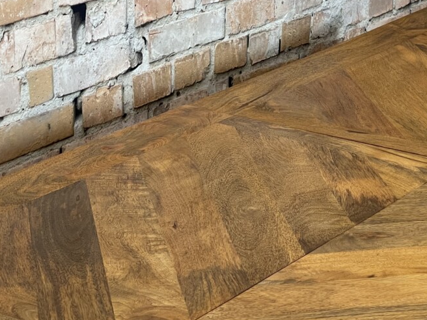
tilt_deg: -18.1
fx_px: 1443
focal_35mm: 117
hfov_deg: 16.8
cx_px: 241
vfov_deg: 12.7
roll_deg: +0.4
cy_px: 149
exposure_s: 1/50
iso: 100
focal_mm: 7.5
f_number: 2.2
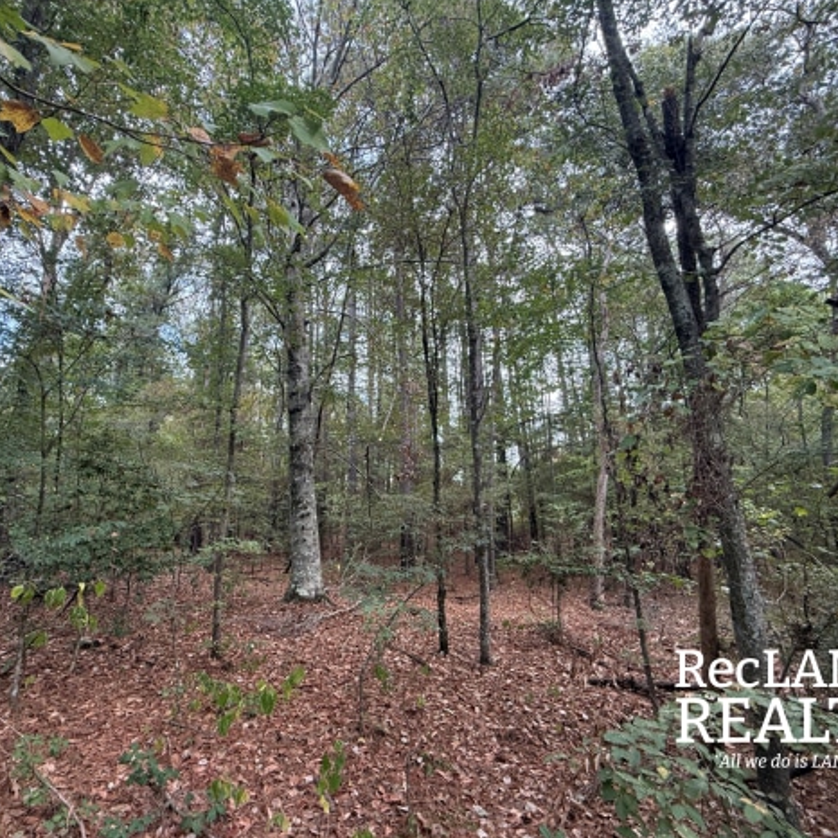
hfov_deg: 83.3
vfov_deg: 84.0
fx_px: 466
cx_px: 352
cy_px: 424
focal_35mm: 17
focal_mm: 2.22
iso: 80
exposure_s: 1/99
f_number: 2.2
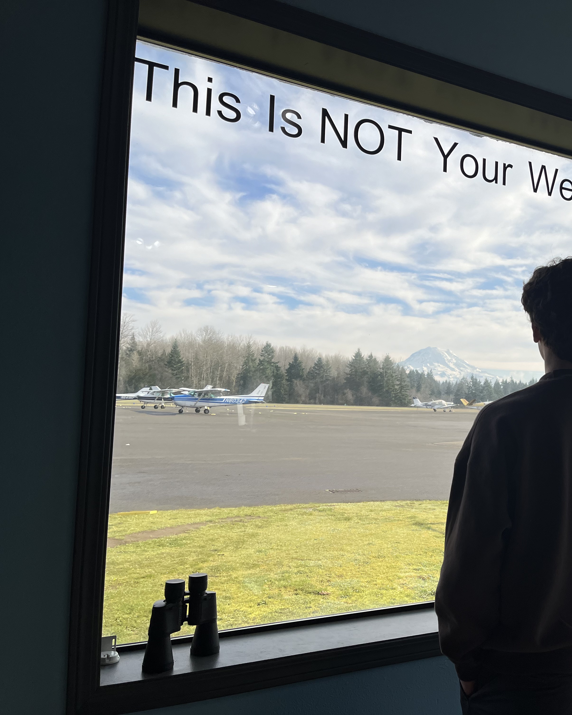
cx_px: 475
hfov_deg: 41.1
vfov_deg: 52.8
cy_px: 358
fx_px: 719
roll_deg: -1.6
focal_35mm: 34
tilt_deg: +3.6
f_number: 1.6
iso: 50
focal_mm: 5.1
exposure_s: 1/2137
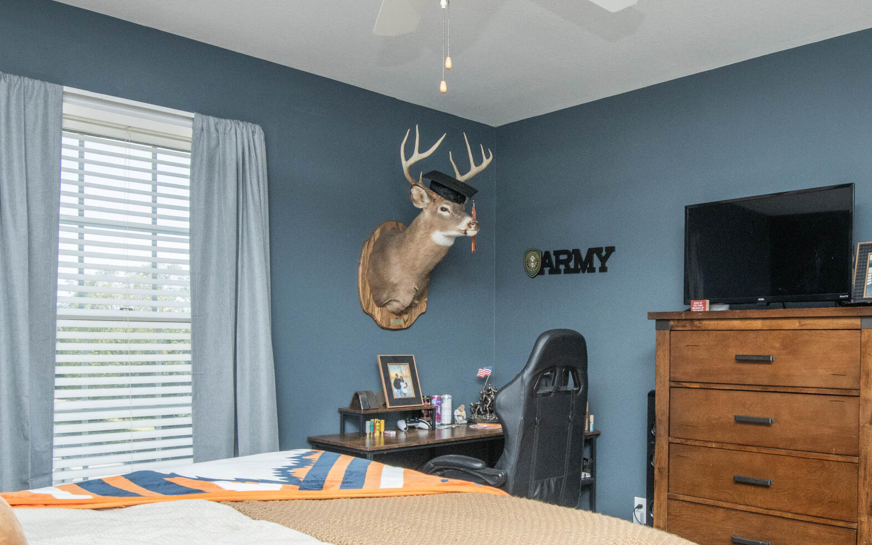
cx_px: 547
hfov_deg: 60.4
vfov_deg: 40.2
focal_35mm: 31
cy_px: 354
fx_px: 737
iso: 500
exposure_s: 1/250
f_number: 10
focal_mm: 16
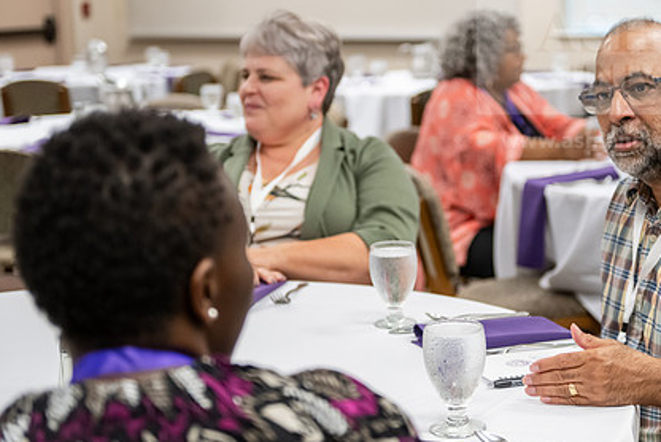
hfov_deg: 25.9
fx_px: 1433
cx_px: 429
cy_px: 174
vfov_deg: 17.5
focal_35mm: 78
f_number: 2.8
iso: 2000
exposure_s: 1/200
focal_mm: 56
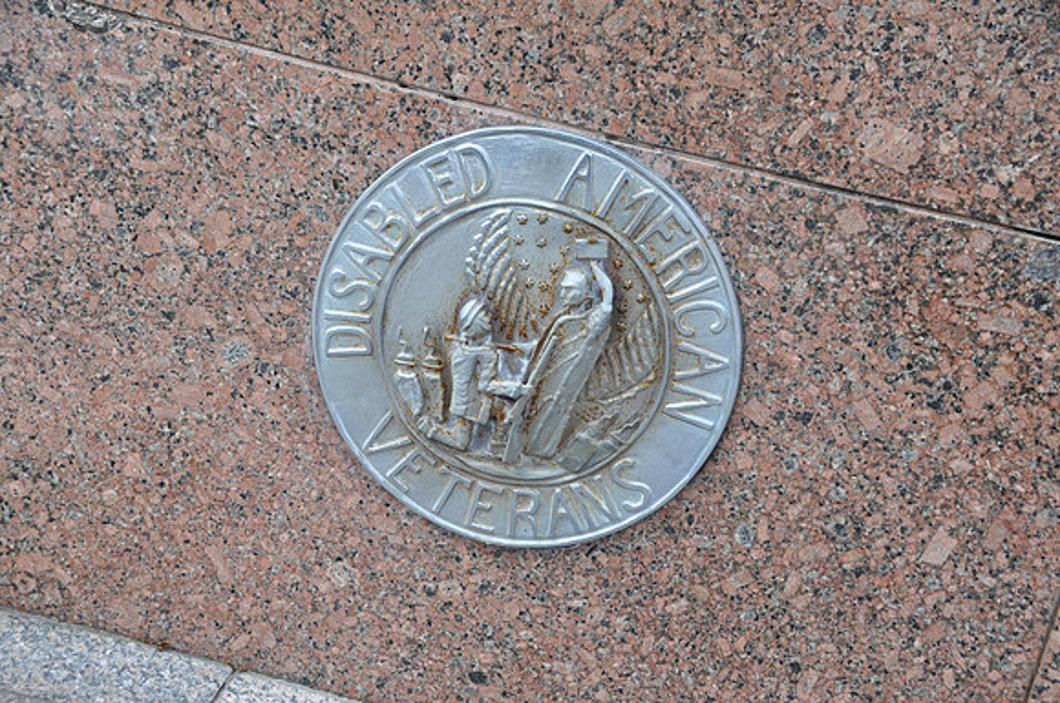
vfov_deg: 23.7
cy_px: 352
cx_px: 530
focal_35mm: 57
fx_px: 1676
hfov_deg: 35.1
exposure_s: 1/60
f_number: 8
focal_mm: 38
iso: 200
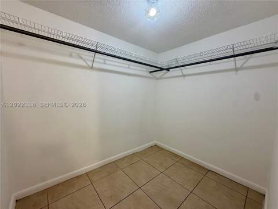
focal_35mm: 14
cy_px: 104
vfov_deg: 85.7
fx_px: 112
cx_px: 139
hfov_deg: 102.1
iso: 160
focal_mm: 2.22
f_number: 2.2
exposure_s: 1/120
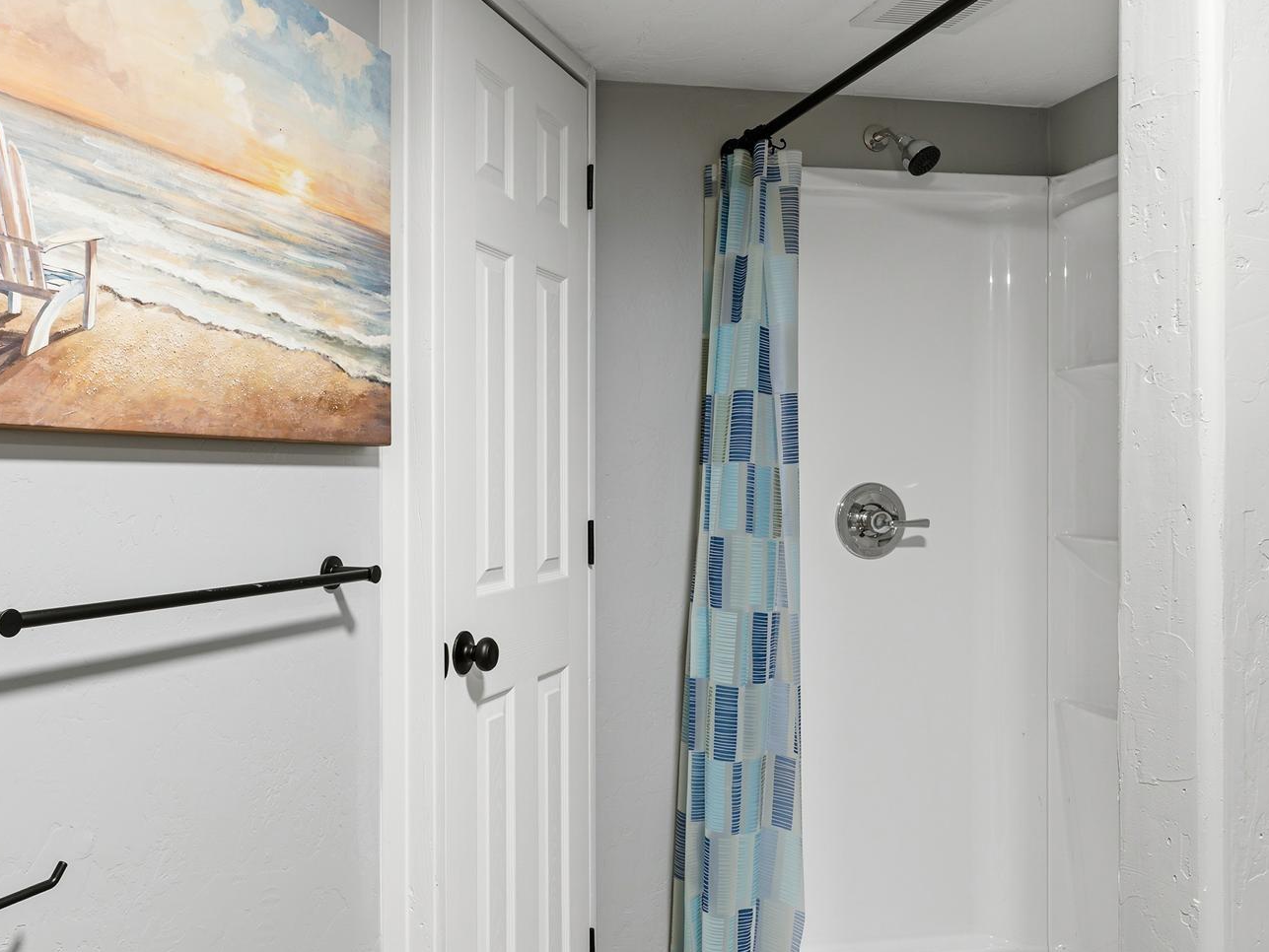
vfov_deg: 52.5
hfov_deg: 65.6
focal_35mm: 26
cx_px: 430
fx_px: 953
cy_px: 602
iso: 100
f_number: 8
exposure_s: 2.5
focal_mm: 17
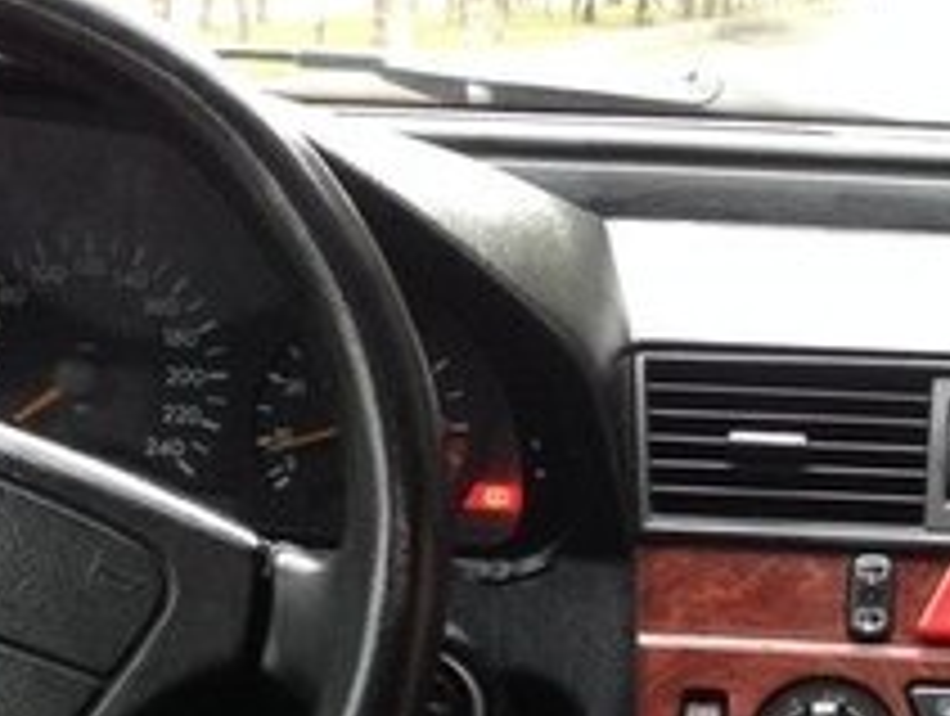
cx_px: 806
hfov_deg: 18.8
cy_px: 804
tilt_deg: -15.0
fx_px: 2832
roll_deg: -0.7
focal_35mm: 103
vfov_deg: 14.1
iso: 125
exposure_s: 1/20
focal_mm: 4.12
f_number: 2.4
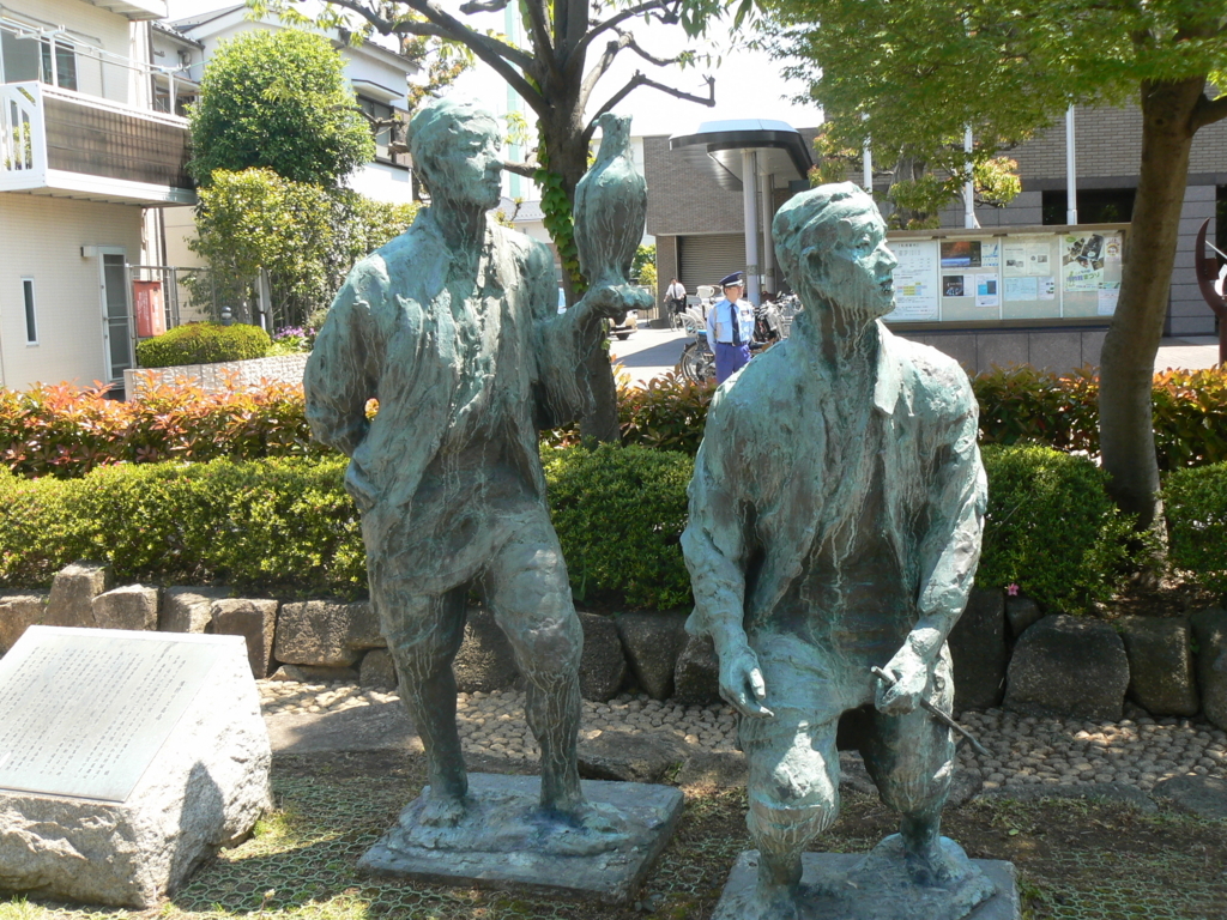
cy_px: 460
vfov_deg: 39.7
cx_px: 614
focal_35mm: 36
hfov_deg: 51.4
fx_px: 1276
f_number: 5.6
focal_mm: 6
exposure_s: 1/125
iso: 80
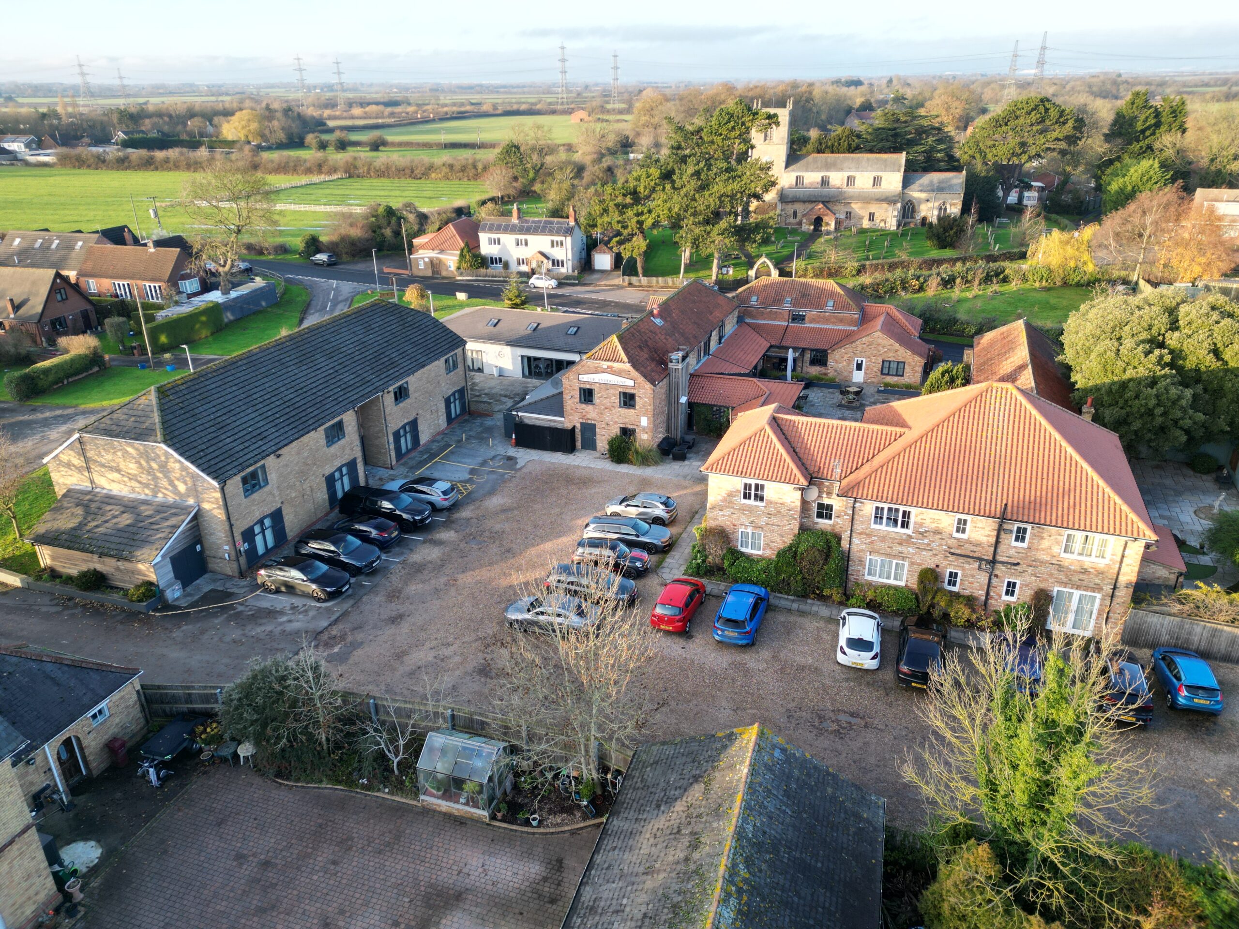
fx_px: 859
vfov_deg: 56.8
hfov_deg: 71.6
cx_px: 620
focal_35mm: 24
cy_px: 464
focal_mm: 6.72
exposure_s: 1/350
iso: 110
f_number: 1.7
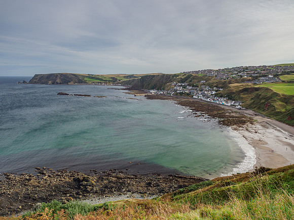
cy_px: 110
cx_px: 147
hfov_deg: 71.2
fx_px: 205
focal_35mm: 24
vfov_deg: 56.5
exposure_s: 1/100
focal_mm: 12
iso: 200
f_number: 7.1
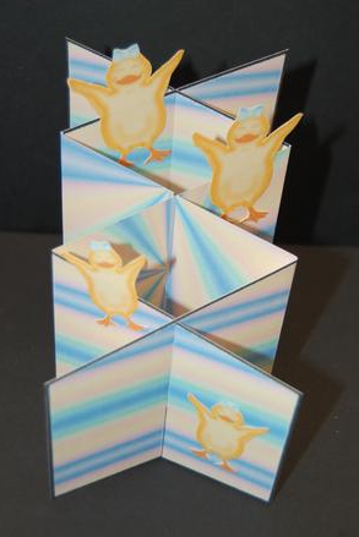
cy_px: 265
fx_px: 710
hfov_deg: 28.4
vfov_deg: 41.5
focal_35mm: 48
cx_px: 180
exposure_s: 1/60
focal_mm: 31
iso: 280
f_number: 4.5
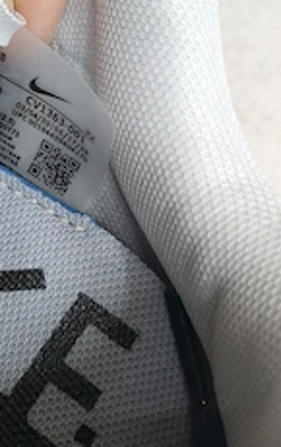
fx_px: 537
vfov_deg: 44.2
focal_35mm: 44
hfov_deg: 28.6
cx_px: 50
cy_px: 132
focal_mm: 5
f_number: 1.8
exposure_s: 1/101
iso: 640
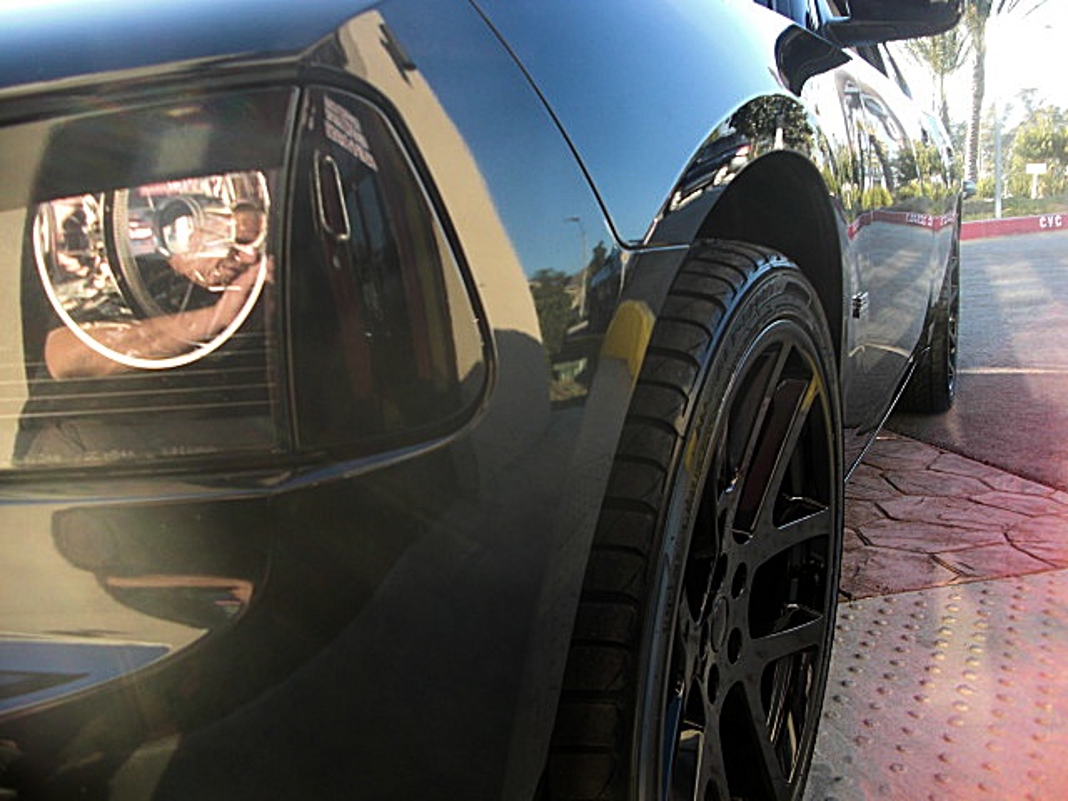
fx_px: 1111
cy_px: 400
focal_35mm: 36
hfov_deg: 51.4
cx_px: 534
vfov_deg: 39.7
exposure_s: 1/80
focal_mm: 6.3
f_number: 2.8
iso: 50
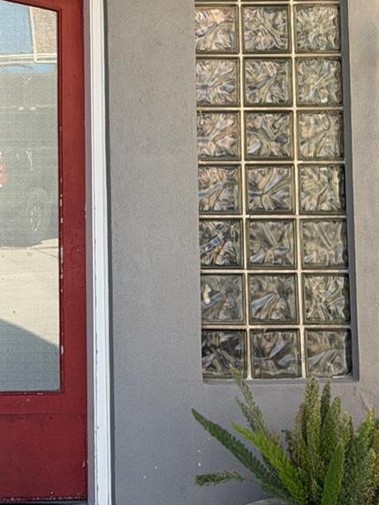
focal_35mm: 129
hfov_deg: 11.3
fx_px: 1883
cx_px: -57
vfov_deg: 14.9
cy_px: -52
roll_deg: -0.3
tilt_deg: +4.8
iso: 80
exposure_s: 1/681
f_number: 1.78
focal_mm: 6.76
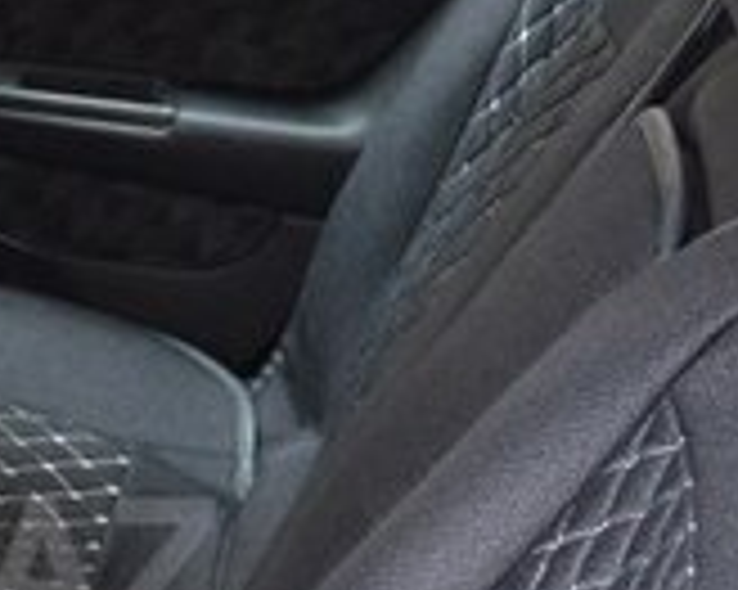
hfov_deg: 17.5
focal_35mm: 102
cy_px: 565
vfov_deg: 14.9
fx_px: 2227
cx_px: -243
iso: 1250
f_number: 3.5
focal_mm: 18
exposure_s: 1/60
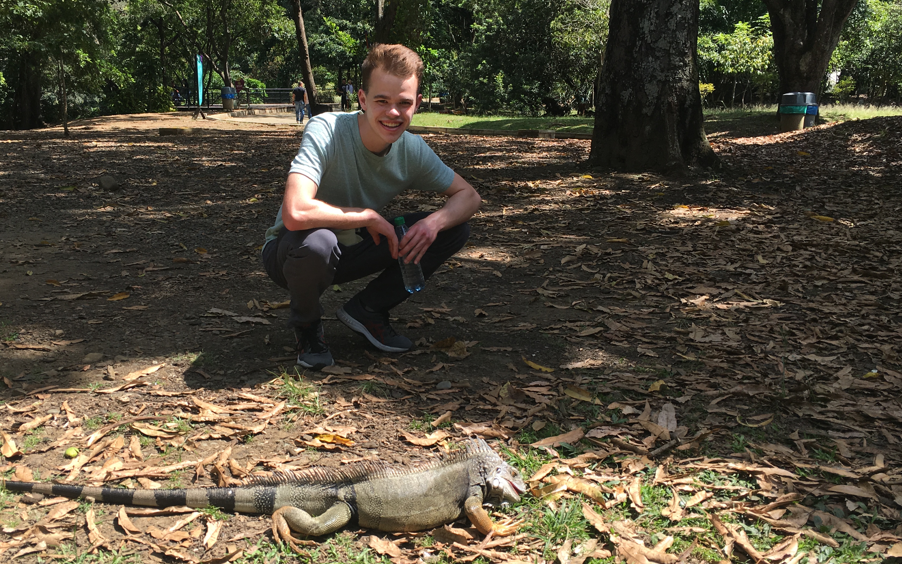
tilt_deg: -11.0
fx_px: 910
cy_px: 303
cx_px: 396
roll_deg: +0.0
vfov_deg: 34.4
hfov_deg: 52.6
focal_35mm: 37
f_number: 2.2
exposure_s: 1/646
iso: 25
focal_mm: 4.15
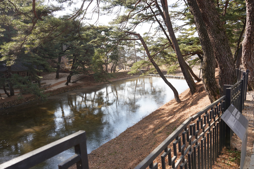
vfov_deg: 46.4
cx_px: 127
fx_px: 198
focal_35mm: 28
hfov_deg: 65.5
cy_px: 84
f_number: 6.3
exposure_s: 1/100
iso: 100
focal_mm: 28
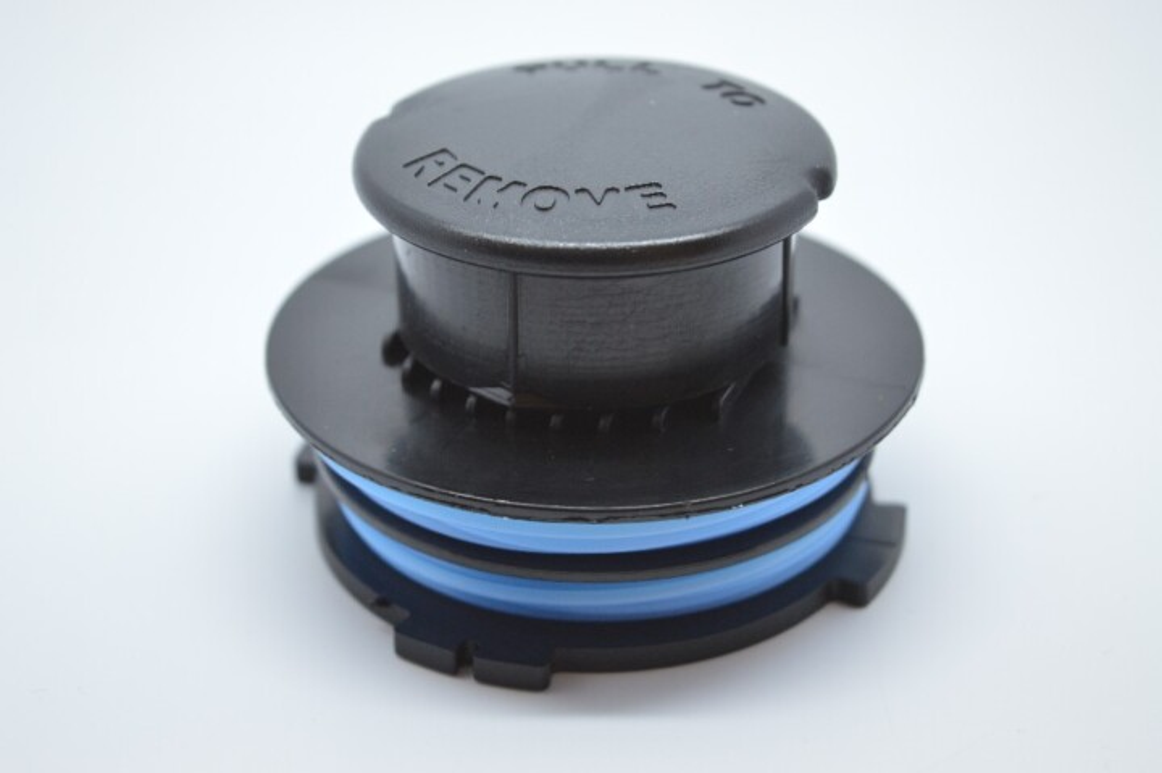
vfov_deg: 18.9
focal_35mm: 72
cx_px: 581
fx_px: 2322
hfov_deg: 28.1
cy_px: 386
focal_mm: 48
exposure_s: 1/50
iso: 400
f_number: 5.3
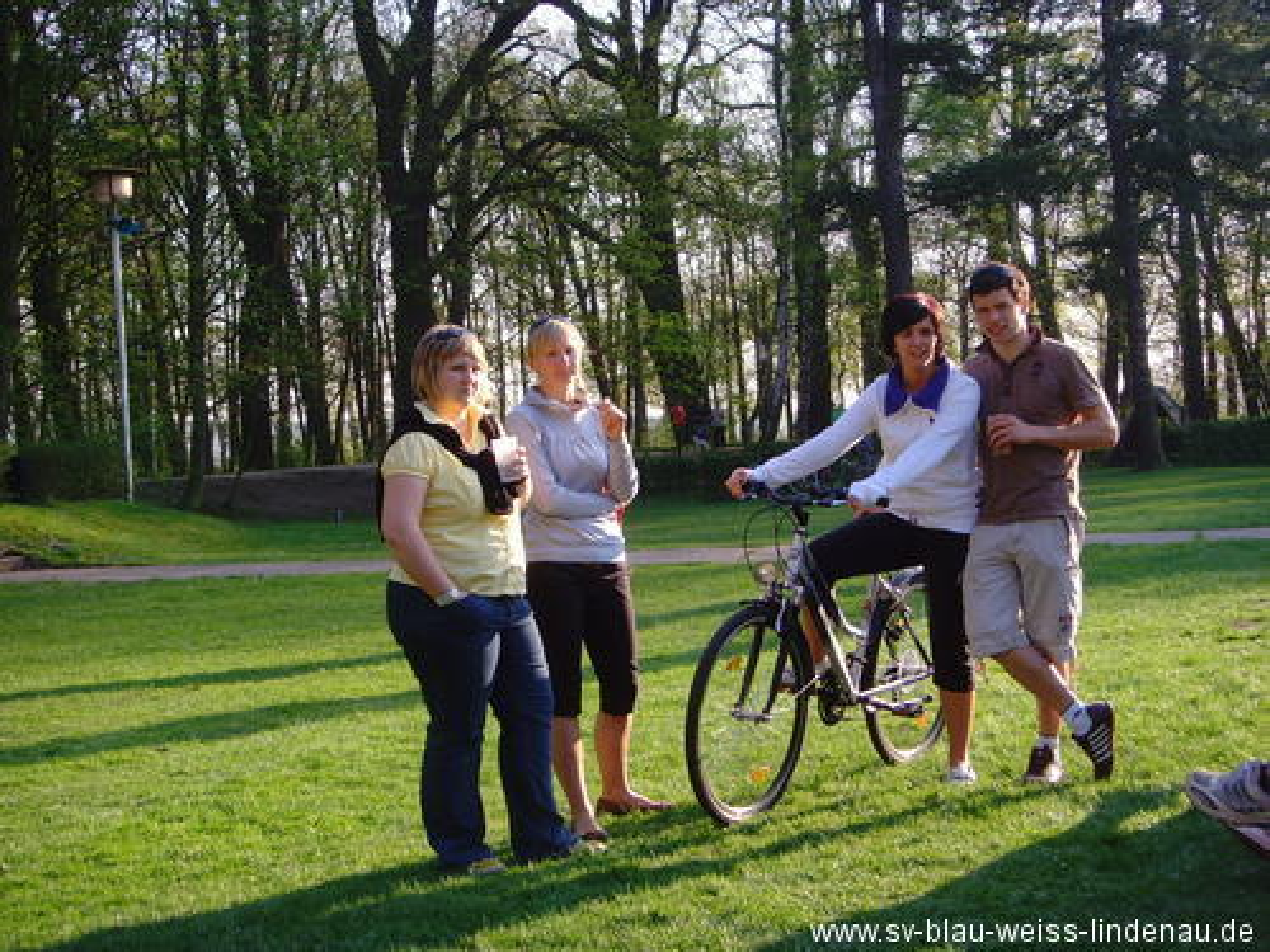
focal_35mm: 60
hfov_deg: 32.2
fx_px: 2201
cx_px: 635
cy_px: 476
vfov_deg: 24.4
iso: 80
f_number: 3.9
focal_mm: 10.2
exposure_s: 1/180
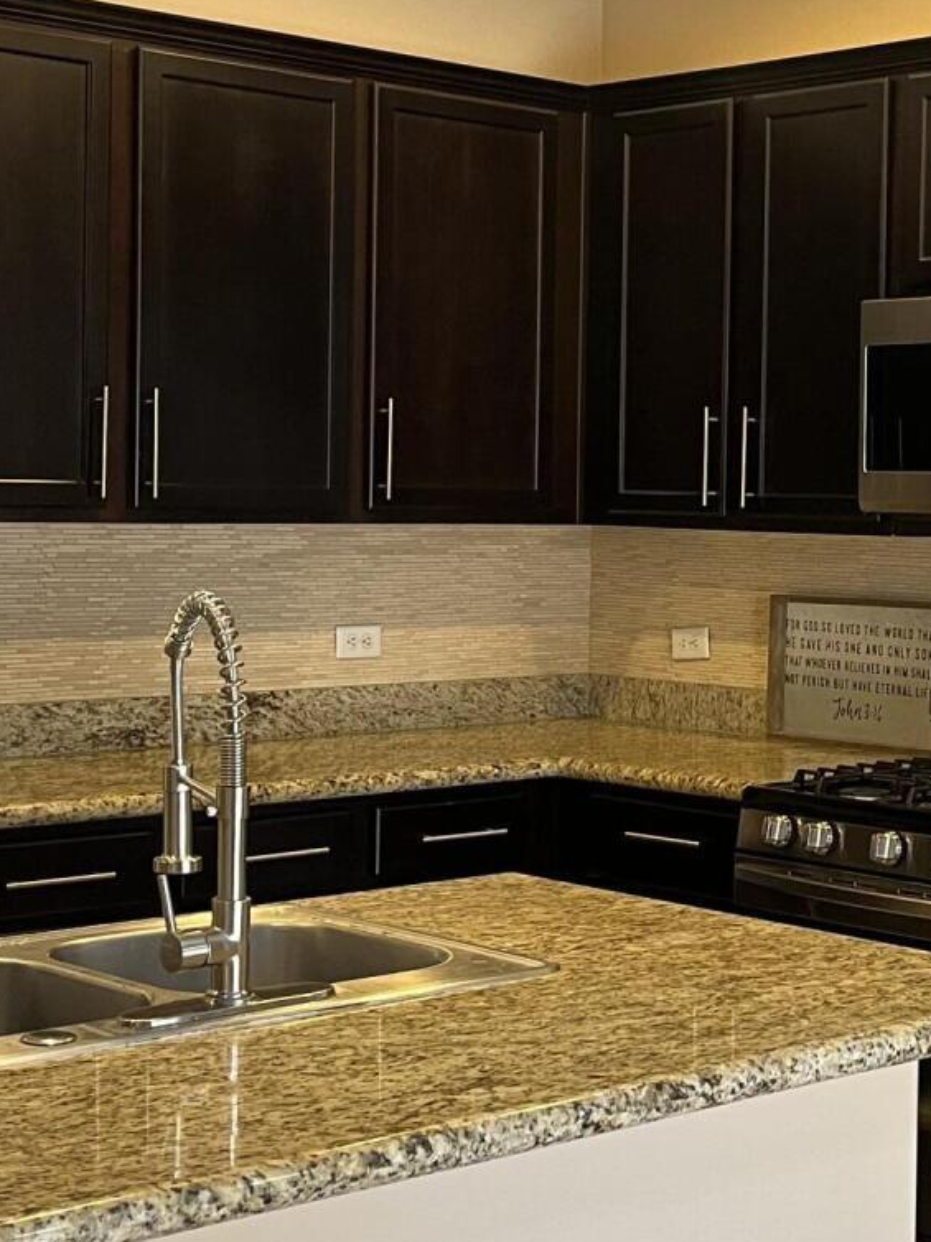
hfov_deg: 21.0
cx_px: 781
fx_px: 2476
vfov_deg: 28.2
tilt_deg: -3.3
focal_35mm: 69
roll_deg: -1.3
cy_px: 581
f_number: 1.6
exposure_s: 1/60
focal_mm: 5.1
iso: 100
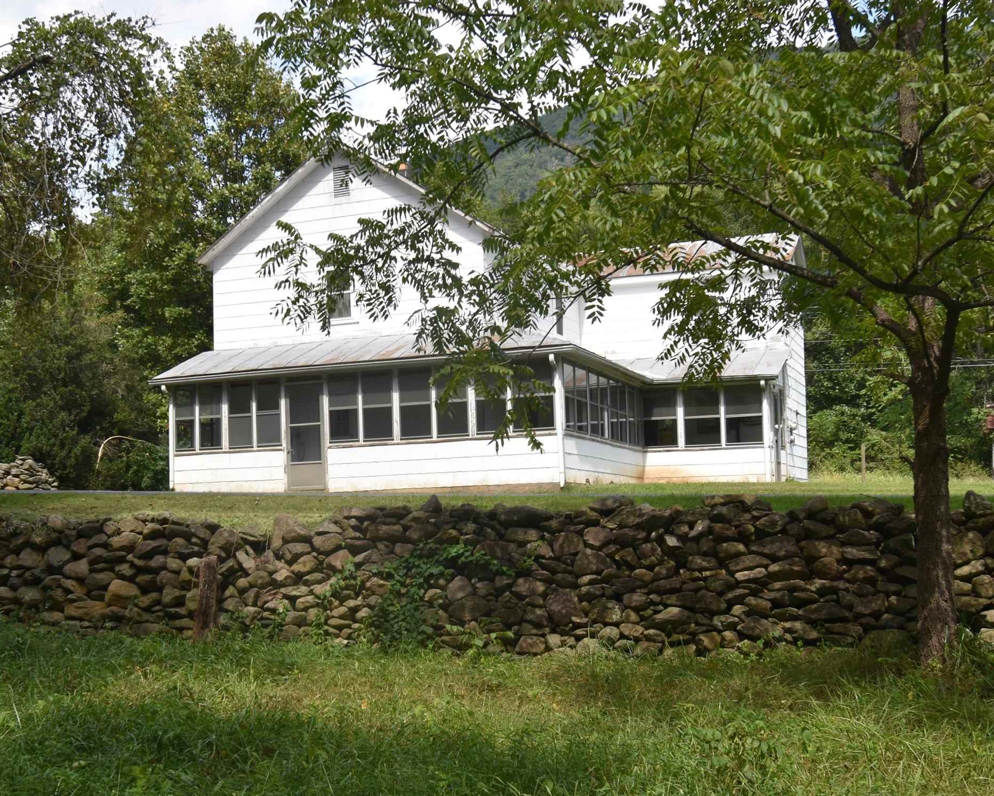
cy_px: 445
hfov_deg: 42.0
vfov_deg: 34.3
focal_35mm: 44
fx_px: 1288
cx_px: 400
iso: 140
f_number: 8
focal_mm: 19
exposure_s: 1/250
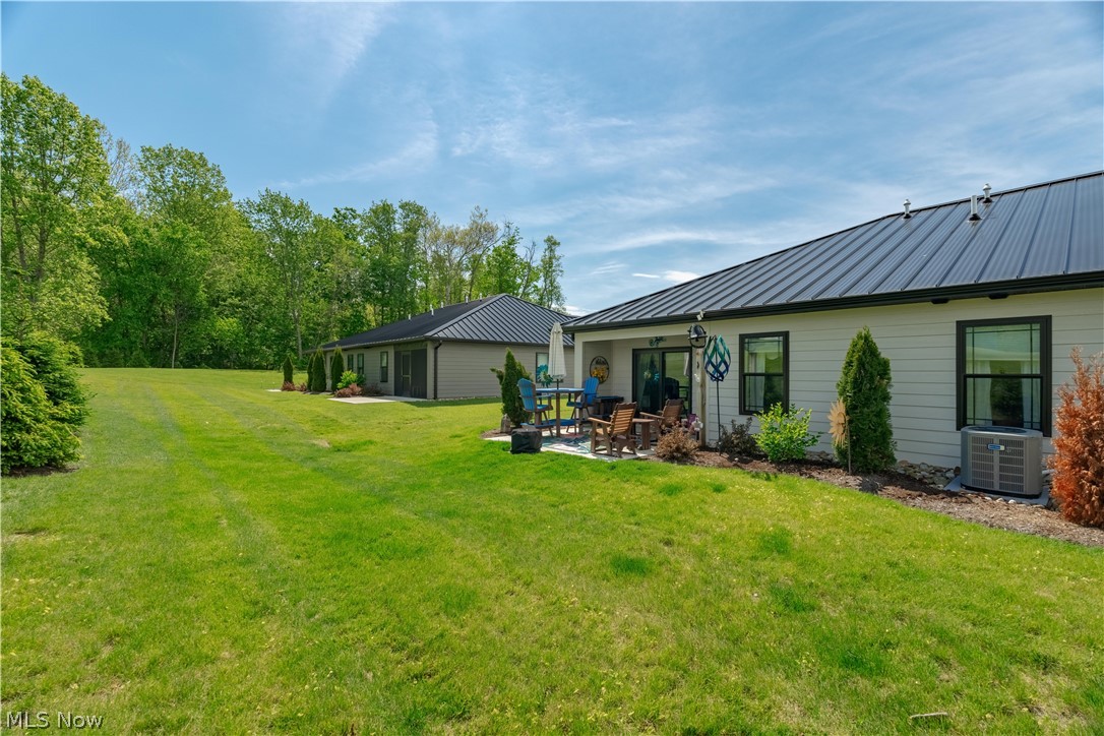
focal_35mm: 16
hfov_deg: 96.7
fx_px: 491
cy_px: 368
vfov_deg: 73.7
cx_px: 552
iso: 500
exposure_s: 1/10000
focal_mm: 16
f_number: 5.6
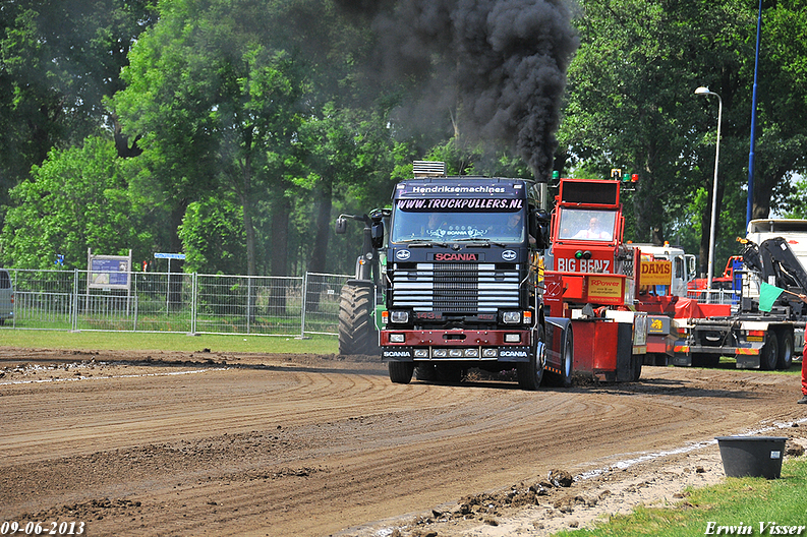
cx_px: 402
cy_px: 269
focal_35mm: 250
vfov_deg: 5.5
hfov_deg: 8.3
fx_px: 5590
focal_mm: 165
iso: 400
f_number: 7.1
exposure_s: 1/1250
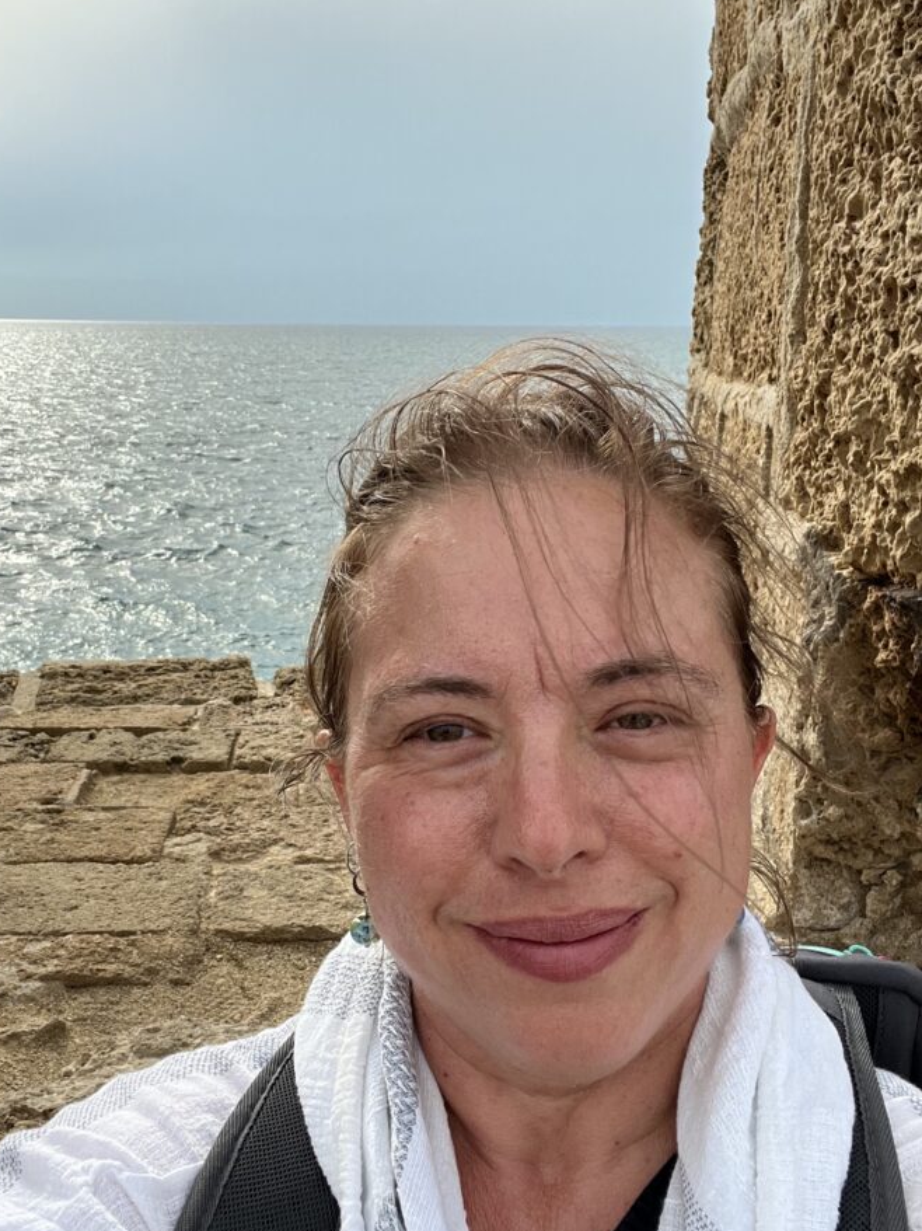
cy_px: 624
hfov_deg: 40.6
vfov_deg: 52.6
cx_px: 408
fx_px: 1244
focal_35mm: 35
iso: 32
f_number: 2.2
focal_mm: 2.71
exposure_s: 1/389
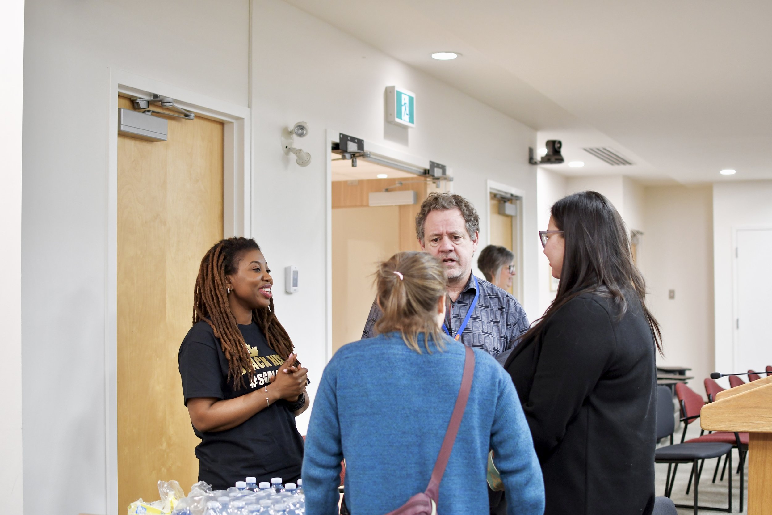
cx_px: 386
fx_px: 1115
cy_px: 258
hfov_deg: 38.2
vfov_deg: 26.0
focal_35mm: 52
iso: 800
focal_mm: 35
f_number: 2.8
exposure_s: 1/125
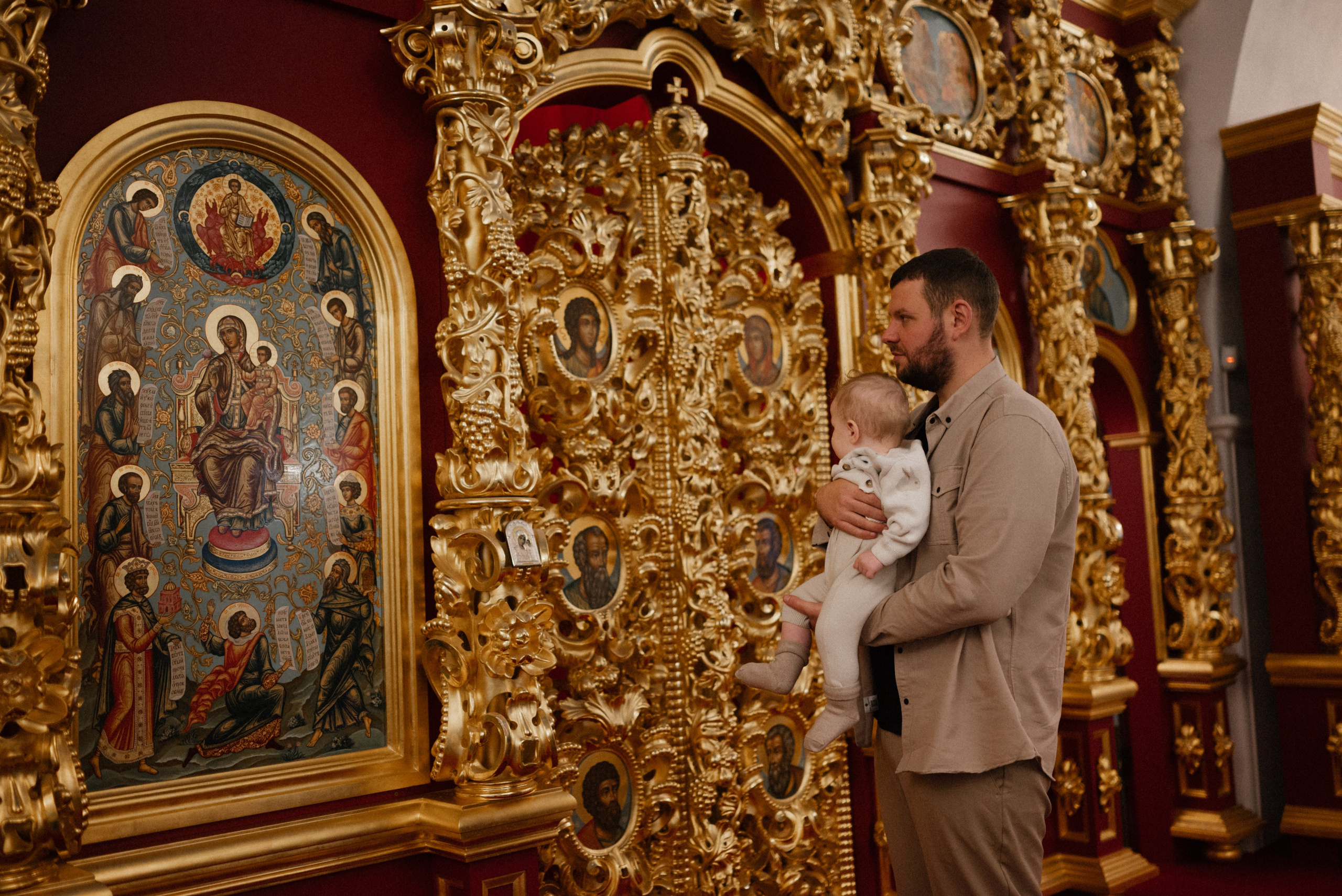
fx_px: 1305
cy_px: 448
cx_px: 671
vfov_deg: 37.9
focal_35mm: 35
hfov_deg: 54.4
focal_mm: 35
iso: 800
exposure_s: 1/320
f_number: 1.8
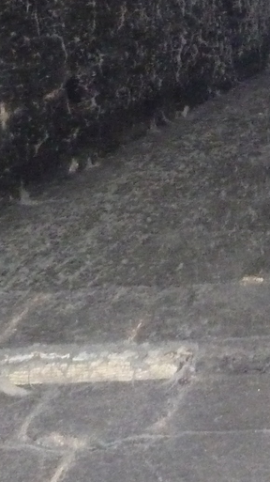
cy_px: -76
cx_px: 434
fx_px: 1083
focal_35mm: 85
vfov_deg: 23.2
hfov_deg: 13.2
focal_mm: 4.1
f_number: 3.3
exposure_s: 1/8
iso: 800
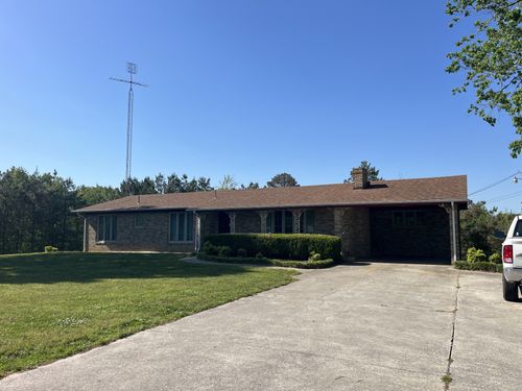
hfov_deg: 67.3
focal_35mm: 26
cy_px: 196
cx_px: 261
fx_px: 392
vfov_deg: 53.1
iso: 50
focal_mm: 5.1
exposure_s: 1/3876
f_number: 1.6
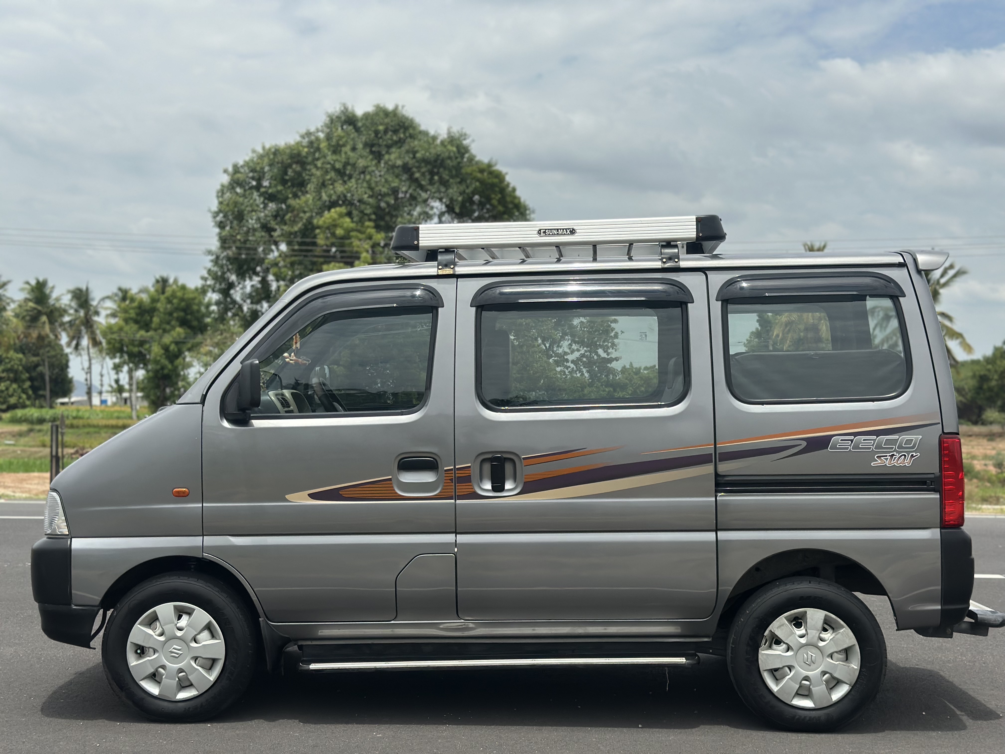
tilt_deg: +2.0
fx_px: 1394
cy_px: 377
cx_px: 502
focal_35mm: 48
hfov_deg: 39.7
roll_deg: -0.2
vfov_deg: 30.3
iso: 100
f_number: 1.78
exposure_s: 1/8929
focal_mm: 6.86
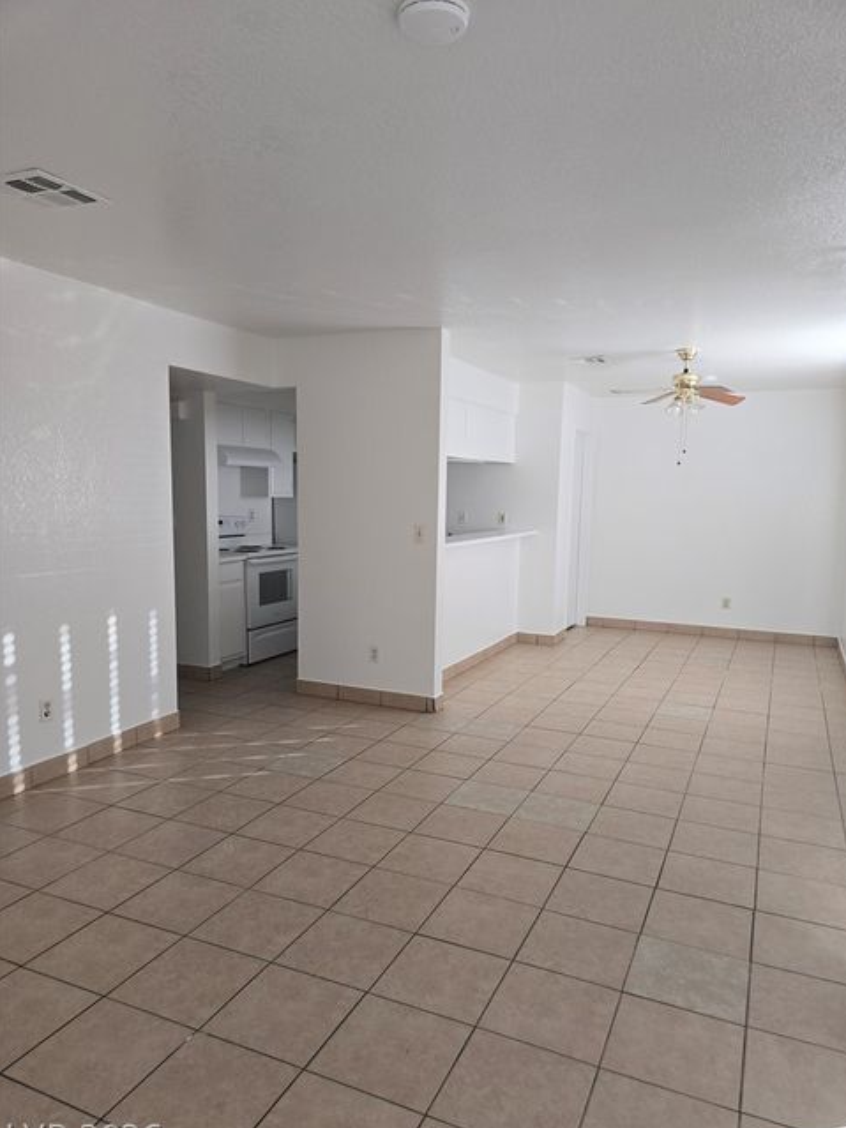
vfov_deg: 71.6
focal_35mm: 24
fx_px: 782
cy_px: 575
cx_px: 438
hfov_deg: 56.8
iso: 50
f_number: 1.8
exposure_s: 1/60
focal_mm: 5.4
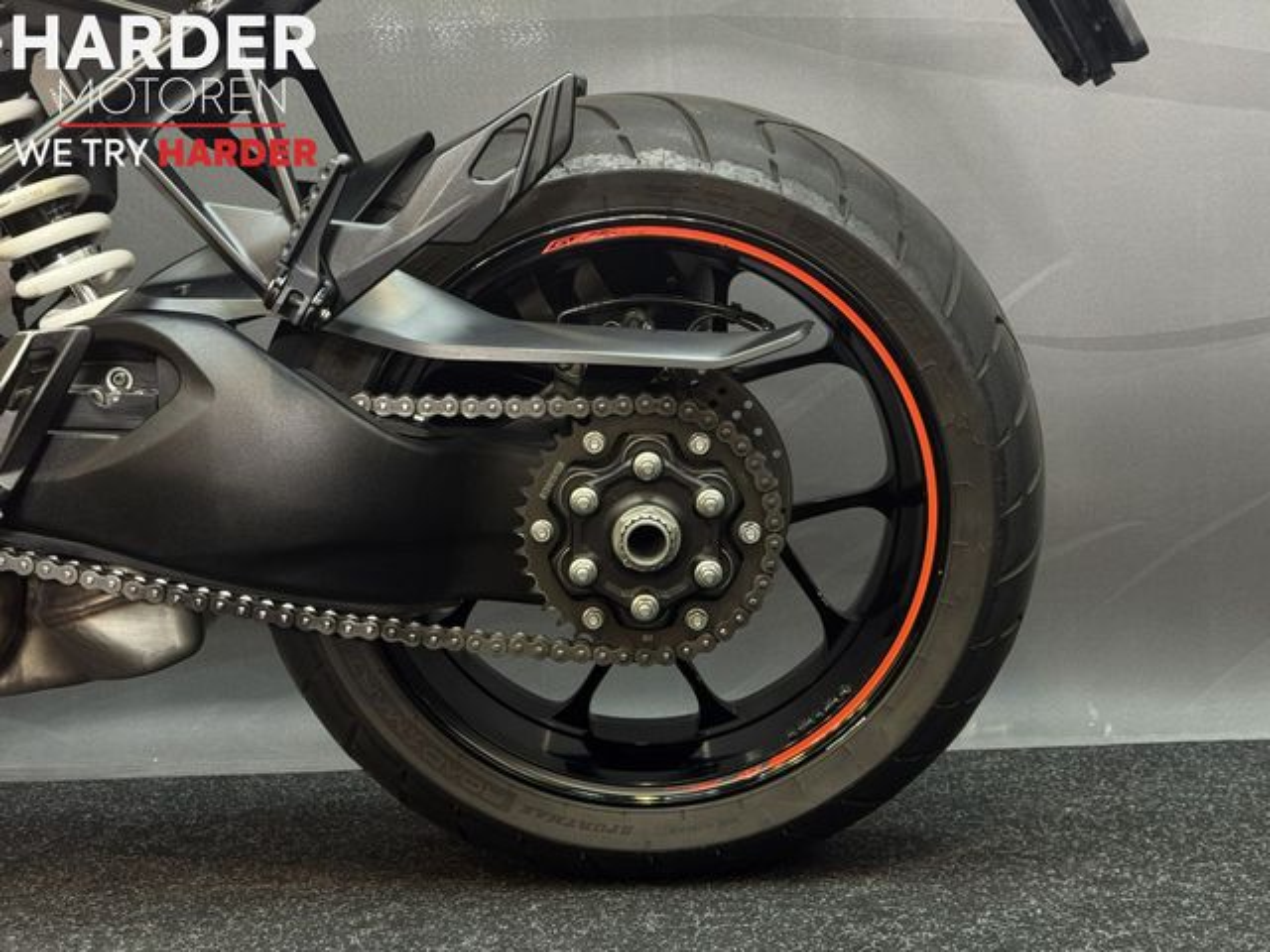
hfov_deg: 39.7
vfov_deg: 30.3
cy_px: 476
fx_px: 1761
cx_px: 635
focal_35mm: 48
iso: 200
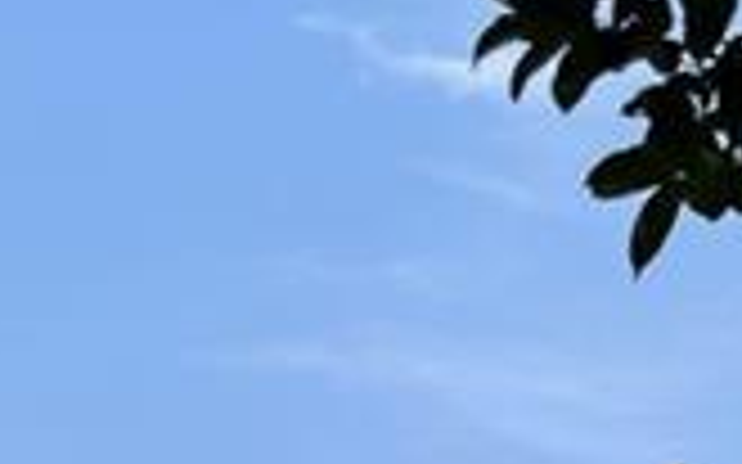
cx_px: -36
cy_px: 1473
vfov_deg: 8.3
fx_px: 2588
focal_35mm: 128
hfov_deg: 15.9
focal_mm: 5.1
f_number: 1.6
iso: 32
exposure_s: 1/3448
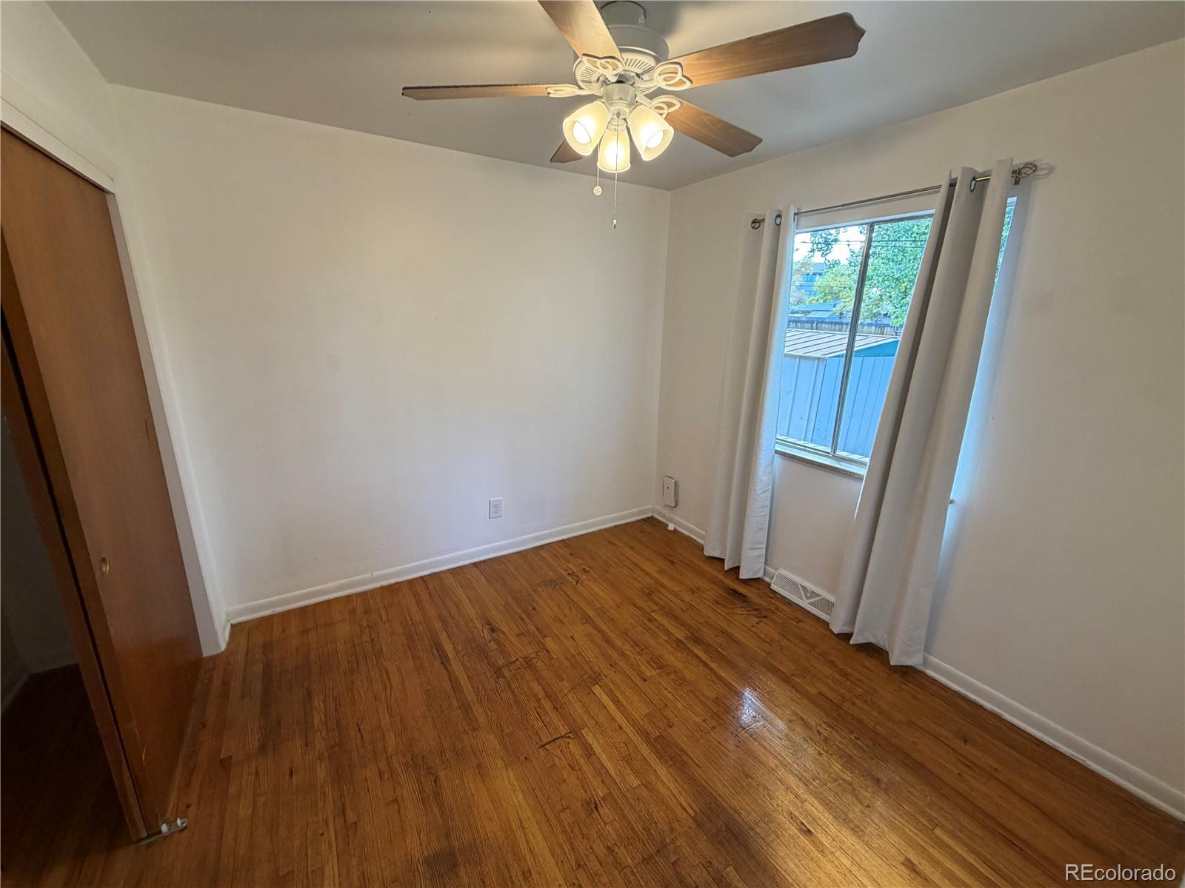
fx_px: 479
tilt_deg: -14.9
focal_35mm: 14
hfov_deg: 102.1
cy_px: 444
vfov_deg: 85.7
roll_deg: -0.3
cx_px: 592
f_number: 2.2
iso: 200
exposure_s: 1/120
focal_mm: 2.22
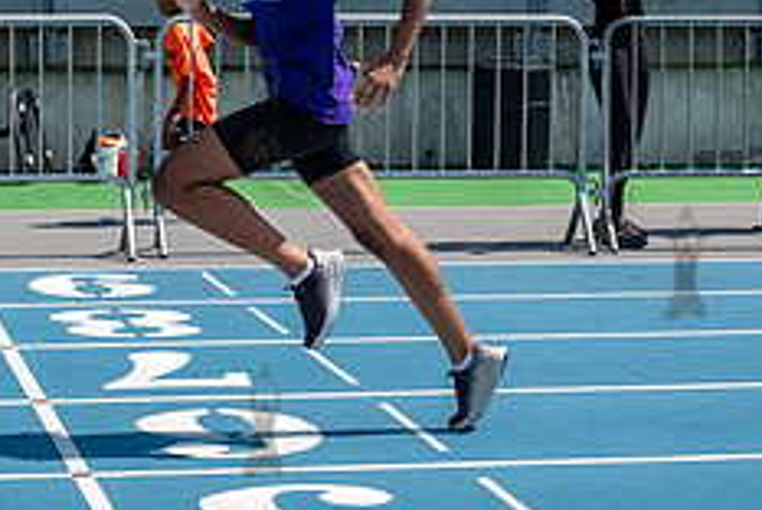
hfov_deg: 15.4
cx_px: 225
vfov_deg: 10.3
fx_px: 2819
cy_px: 175
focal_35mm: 133
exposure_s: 1/1250
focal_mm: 44
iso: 250
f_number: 6.3
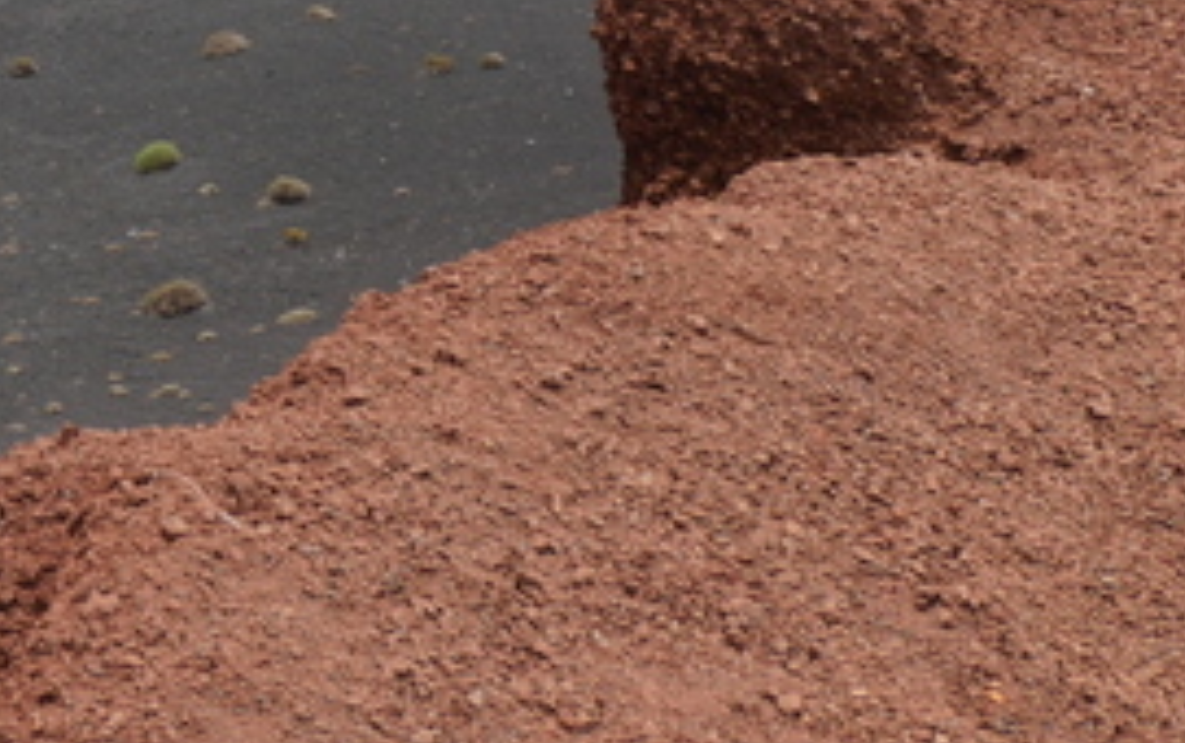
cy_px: -529
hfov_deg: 19.1
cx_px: -389
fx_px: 3233
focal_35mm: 100
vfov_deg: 12.2
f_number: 6.3
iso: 200
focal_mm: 16
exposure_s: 1/320
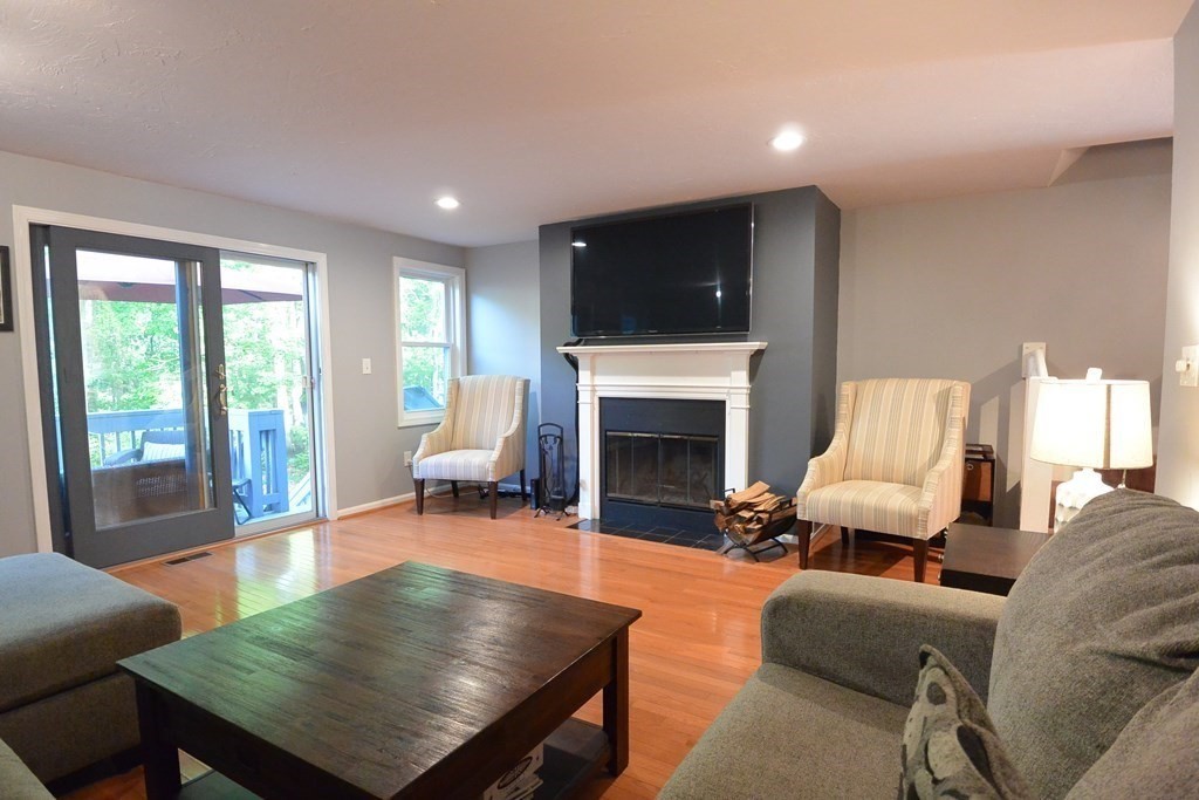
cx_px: 600
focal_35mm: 18
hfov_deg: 90.0
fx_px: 600
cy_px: 400
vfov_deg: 67.4
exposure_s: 1/30
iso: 1000
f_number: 3.5
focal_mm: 6.7
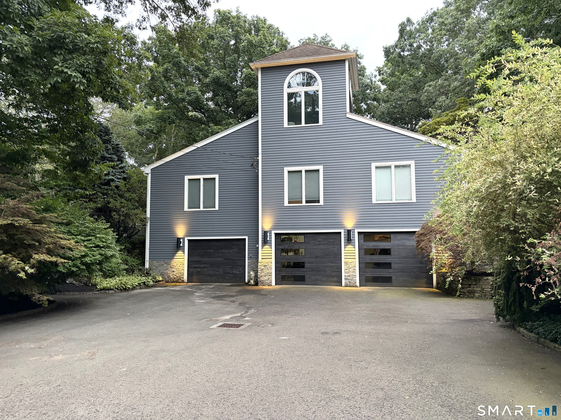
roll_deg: +0.9
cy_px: 210
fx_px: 421
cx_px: 280
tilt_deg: +5.5
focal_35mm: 26
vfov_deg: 53.1
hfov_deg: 67.3
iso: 250
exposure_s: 1/60
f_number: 1.6
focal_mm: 5.96
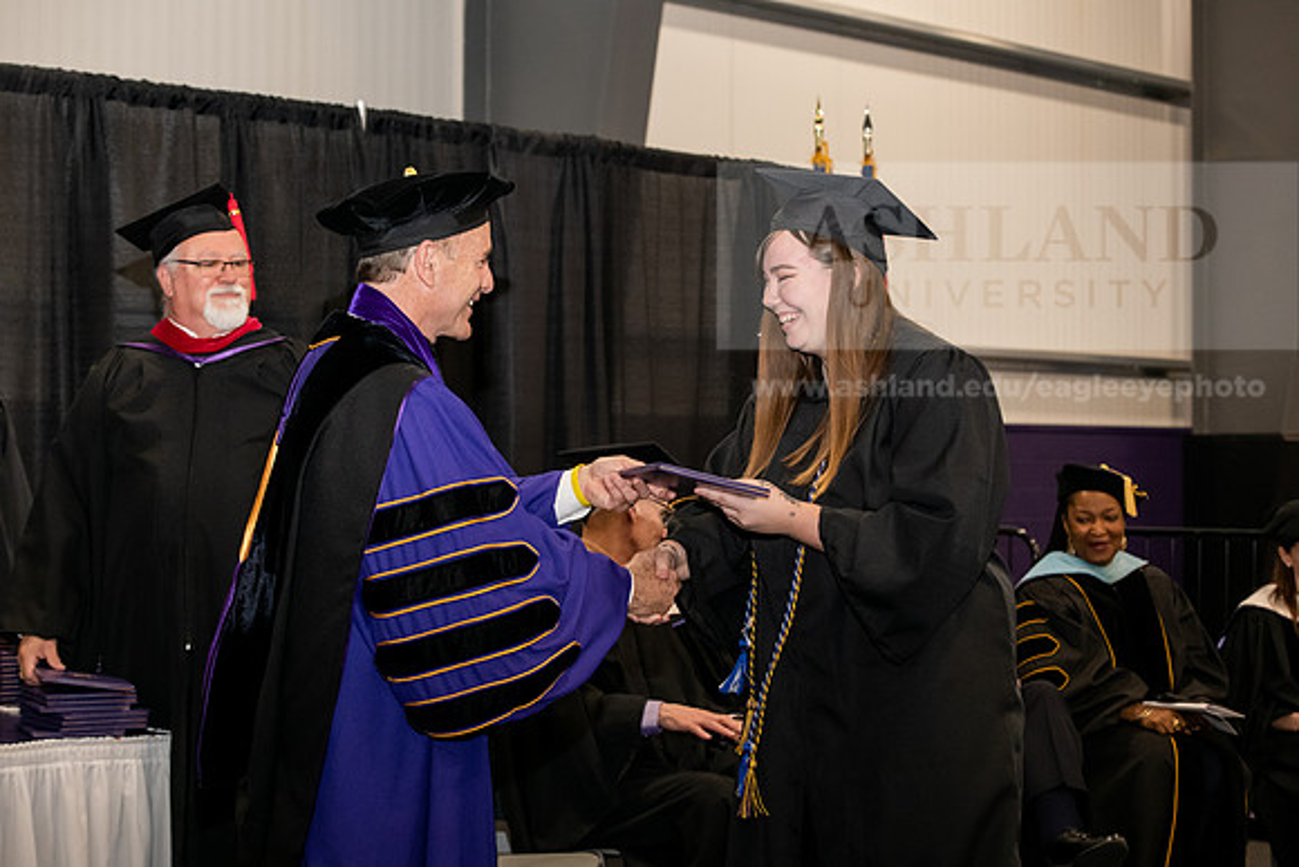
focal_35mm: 70
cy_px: 434
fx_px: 2526
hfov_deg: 28.8
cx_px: 650
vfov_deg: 19.5
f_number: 5.6
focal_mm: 70
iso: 2500
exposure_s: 1/200
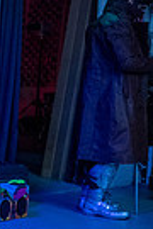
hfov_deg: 10.0
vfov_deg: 19.8
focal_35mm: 103
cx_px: -306
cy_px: 150
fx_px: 657
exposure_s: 1/250
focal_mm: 24
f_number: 2
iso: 3200
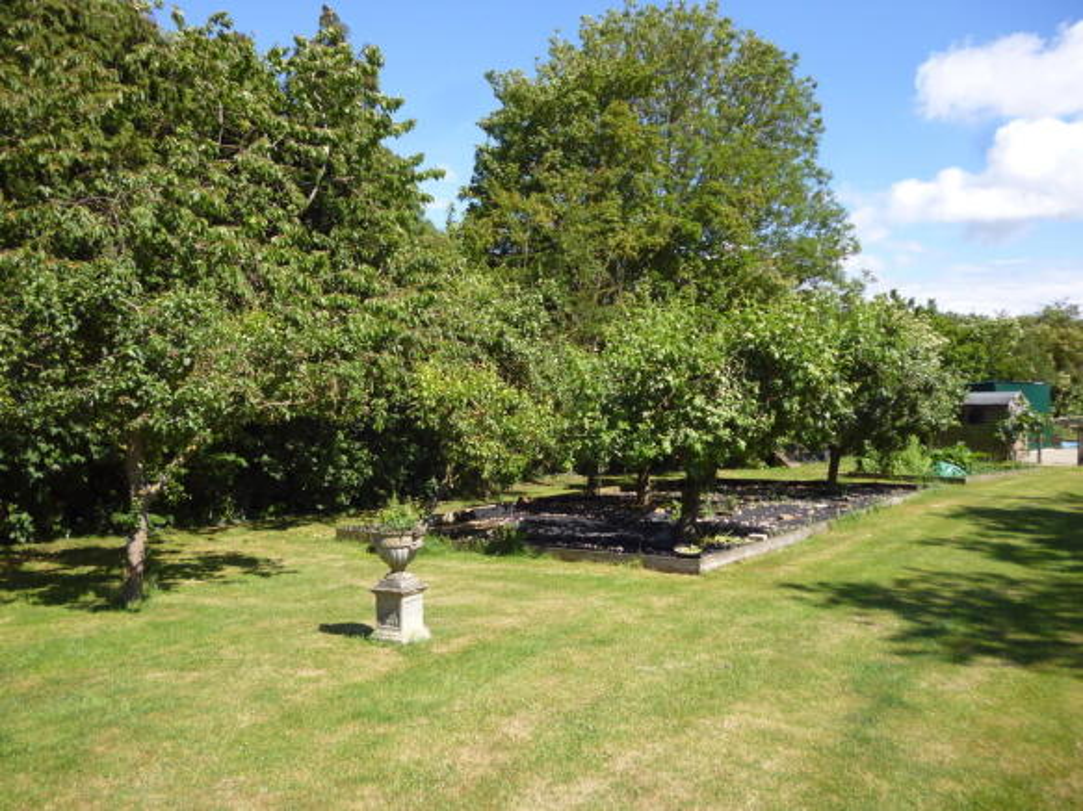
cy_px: 406
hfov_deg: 63.5
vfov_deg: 49.7
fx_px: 876
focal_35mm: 28
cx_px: 542
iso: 100
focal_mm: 5
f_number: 3.1
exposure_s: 1/500
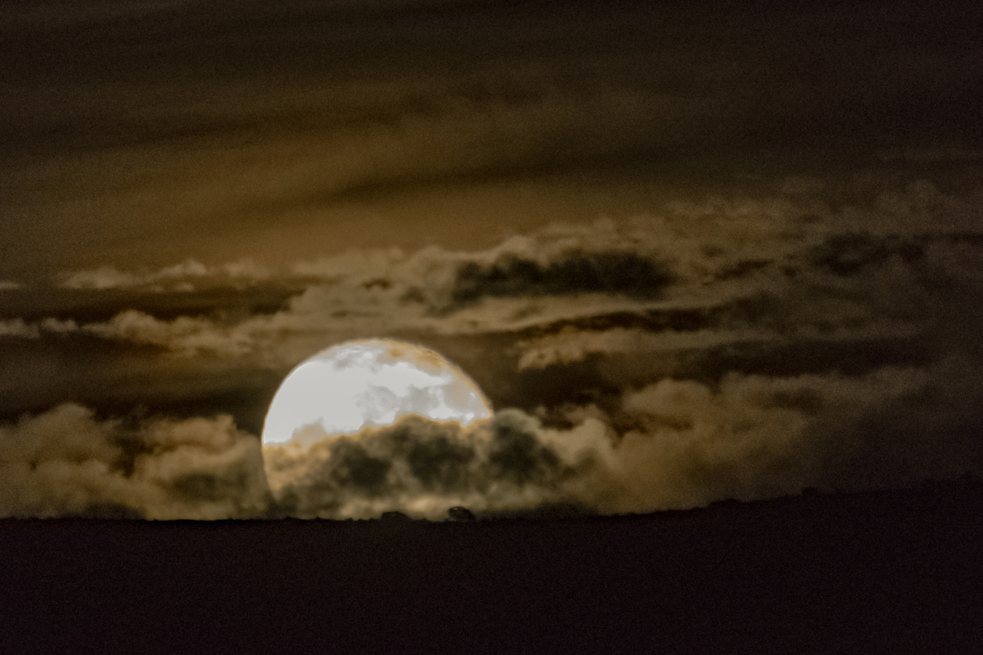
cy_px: 301
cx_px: 457
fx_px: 25283
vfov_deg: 1.5
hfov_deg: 2.2
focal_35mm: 926
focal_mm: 500
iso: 6400
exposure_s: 1/100
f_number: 6.3
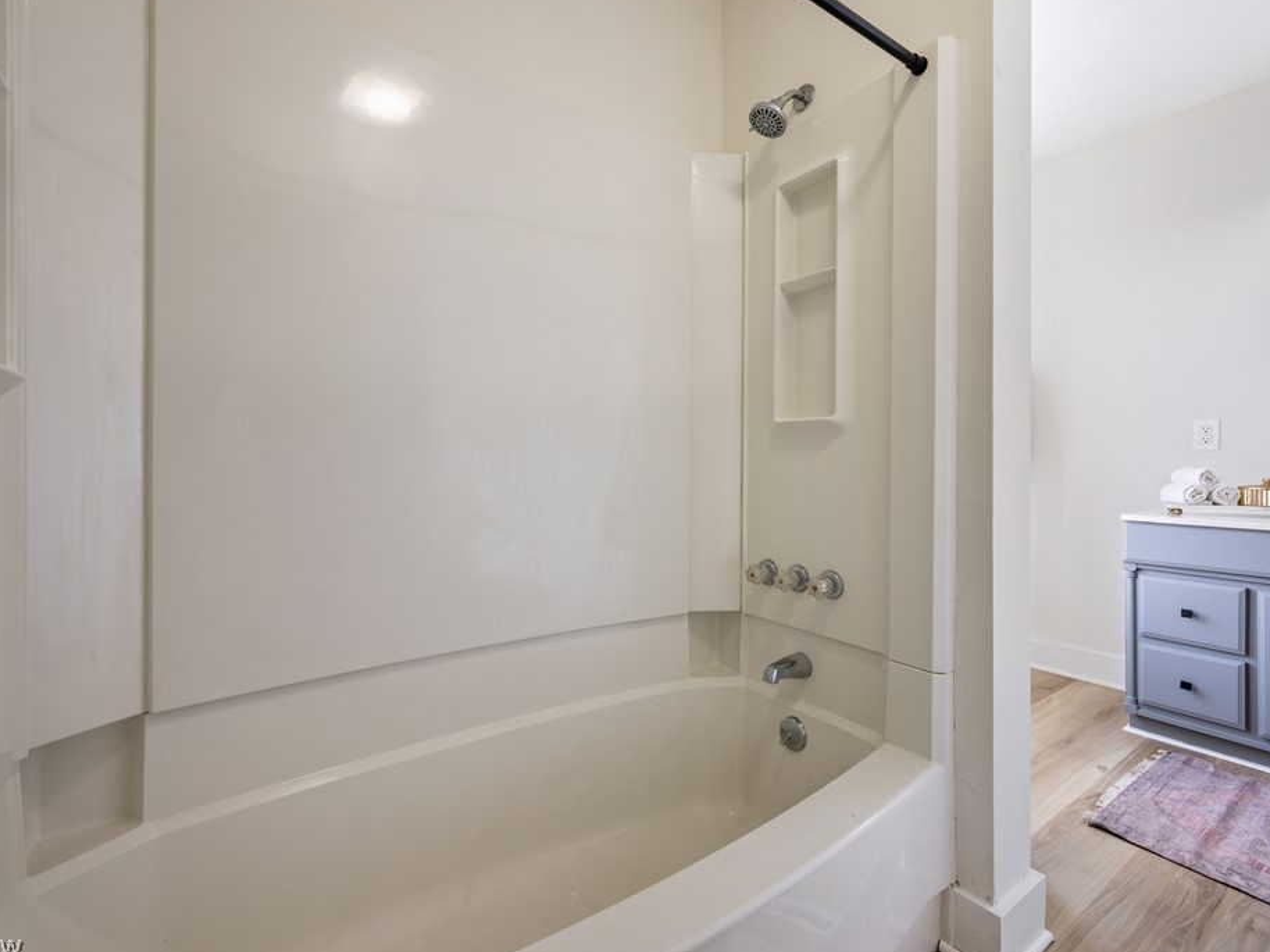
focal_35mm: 16
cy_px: 464
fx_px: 587
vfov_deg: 78.1
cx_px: 636
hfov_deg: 94.5
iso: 100
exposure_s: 1/3
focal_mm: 14
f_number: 7.1
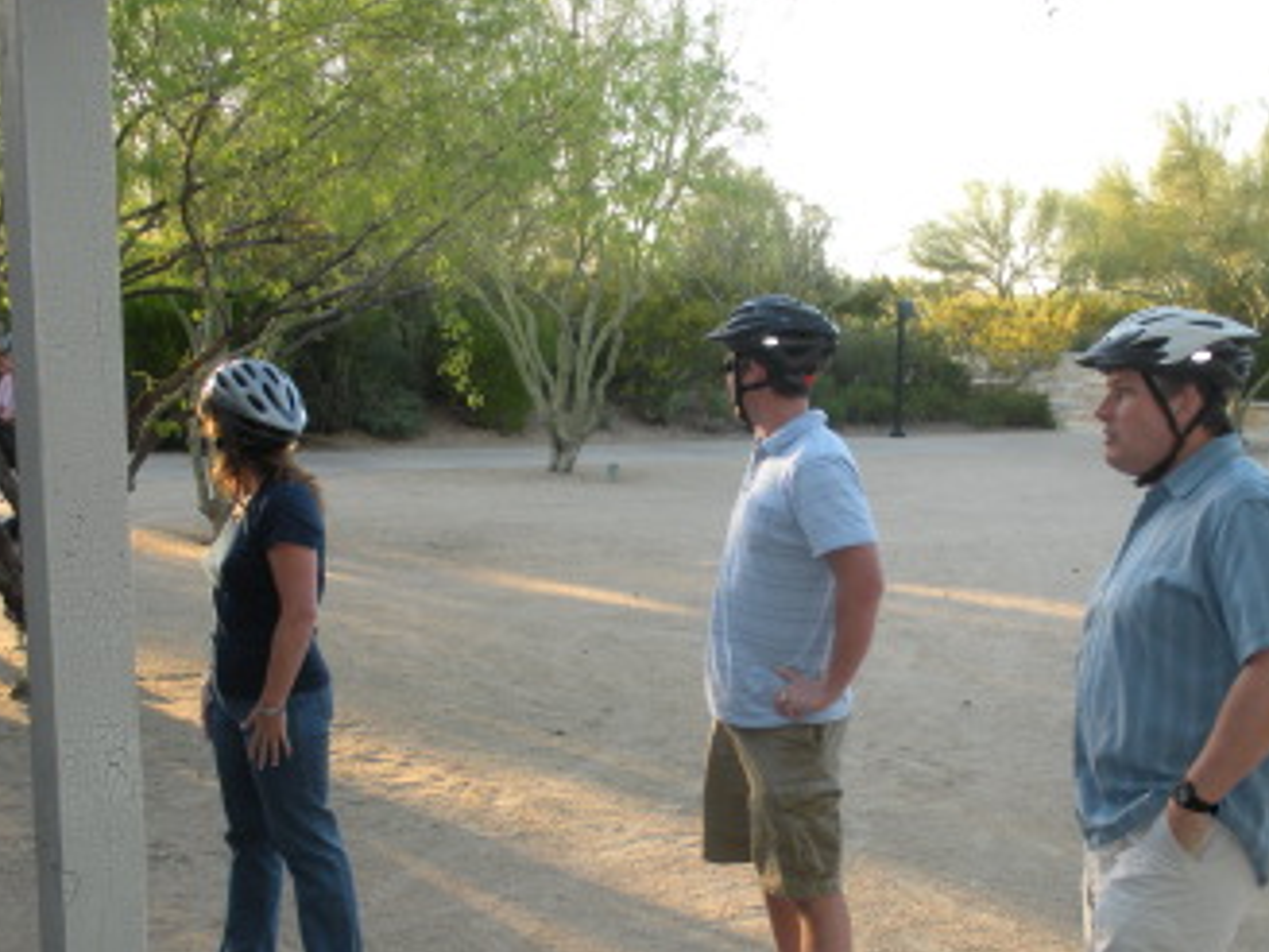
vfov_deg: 28.9
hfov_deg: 38.0
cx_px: 758
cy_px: 635
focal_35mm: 50
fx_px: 1833
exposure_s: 1/71.5
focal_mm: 6.3
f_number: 3.5
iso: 88
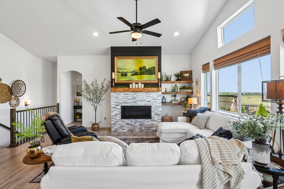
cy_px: 94
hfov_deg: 95.0
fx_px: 130
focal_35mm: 16
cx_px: 142
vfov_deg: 72.0
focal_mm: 11
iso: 400
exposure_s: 1/50
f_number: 8
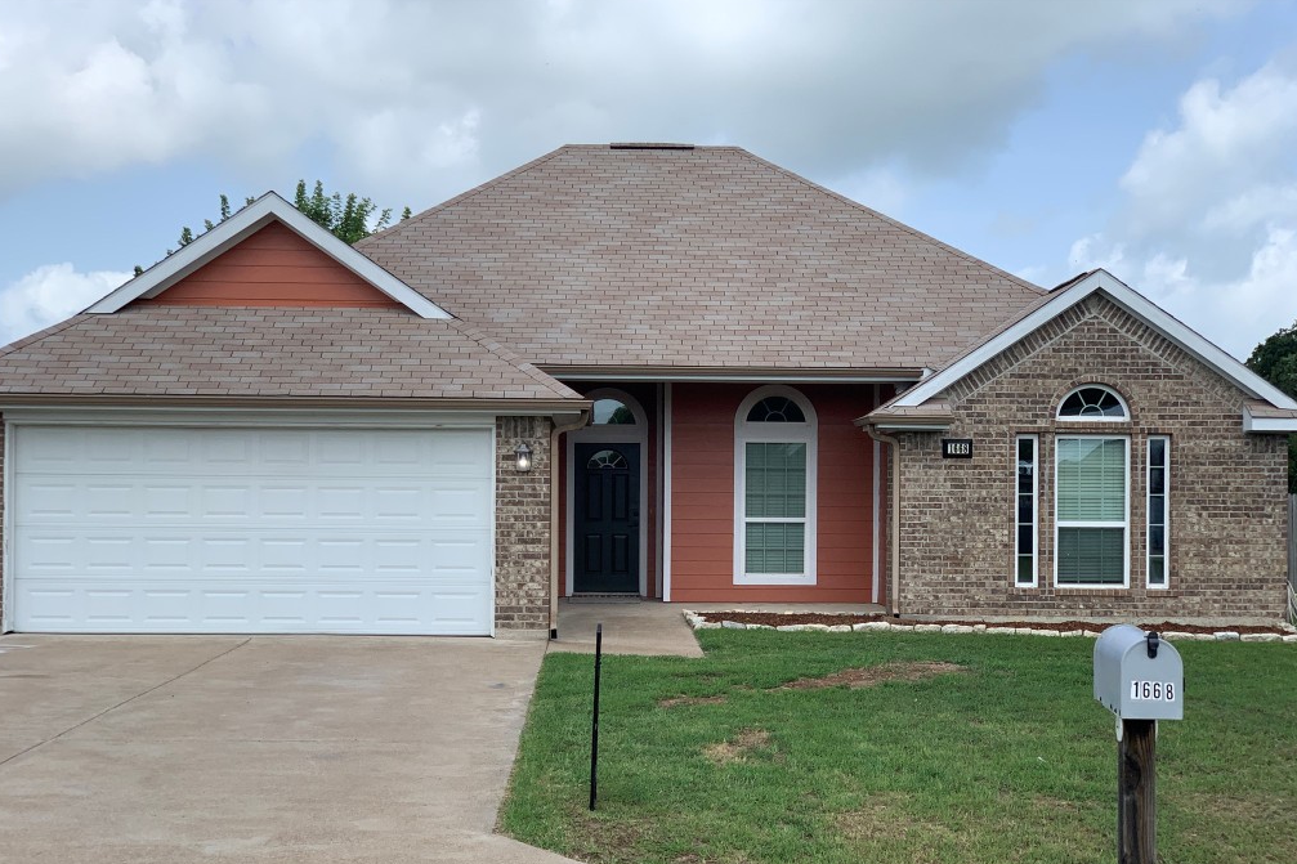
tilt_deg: +0.3
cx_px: 648
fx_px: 1981
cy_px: 487
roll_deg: -0.9
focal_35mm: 55
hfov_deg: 36.3
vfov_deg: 24.6
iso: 16
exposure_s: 1/905
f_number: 2.4
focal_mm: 6
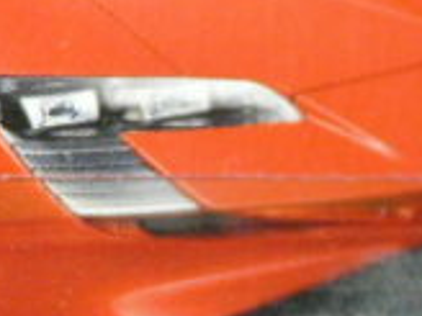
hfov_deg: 4.8
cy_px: 550
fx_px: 5035
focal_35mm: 413
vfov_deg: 3.6
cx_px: 618
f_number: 3.2
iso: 200
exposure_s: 1/30
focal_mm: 11.7
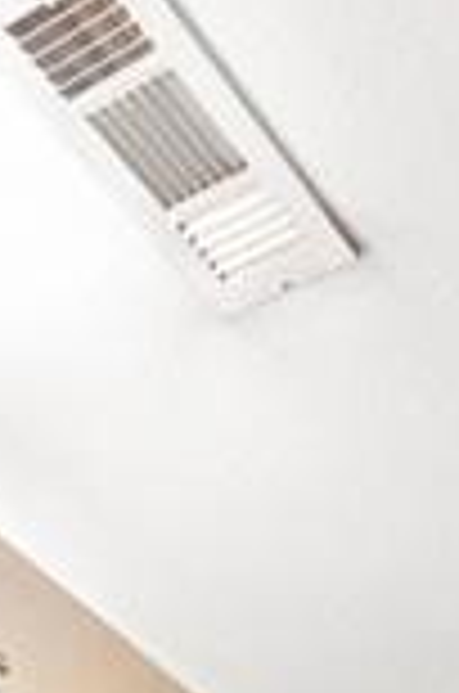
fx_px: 1537
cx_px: 648
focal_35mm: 80
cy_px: 1674
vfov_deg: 14.9
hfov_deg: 15.9
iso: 80
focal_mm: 16
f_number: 6.3
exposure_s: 1
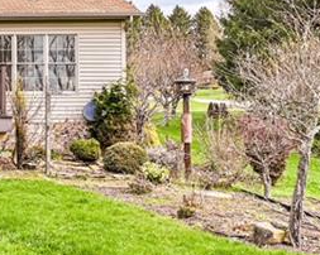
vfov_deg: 26.6
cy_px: 116
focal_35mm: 57
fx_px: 539
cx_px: -119
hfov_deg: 26.7
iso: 160
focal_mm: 15
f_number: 9
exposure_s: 1/125
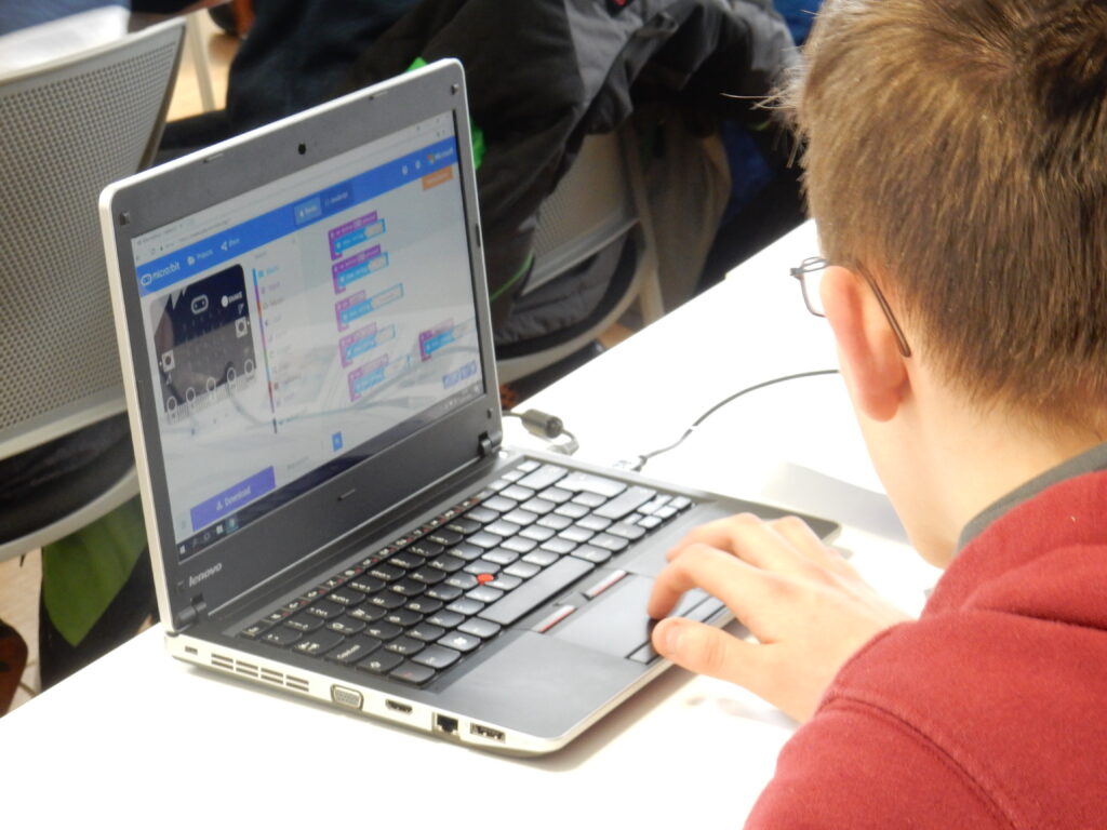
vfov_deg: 14.9
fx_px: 3166
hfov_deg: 19.8
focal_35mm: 99
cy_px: 415
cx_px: 554
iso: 450
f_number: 5.3
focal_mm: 17.6
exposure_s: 1/8
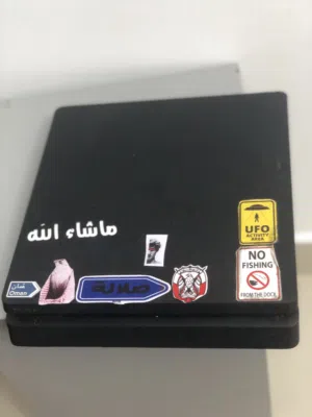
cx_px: 156
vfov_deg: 36.8
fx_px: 625
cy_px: 208
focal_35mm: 52
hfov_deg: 28.0
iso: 160
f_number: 2.4
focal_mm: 6
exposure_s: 1/8
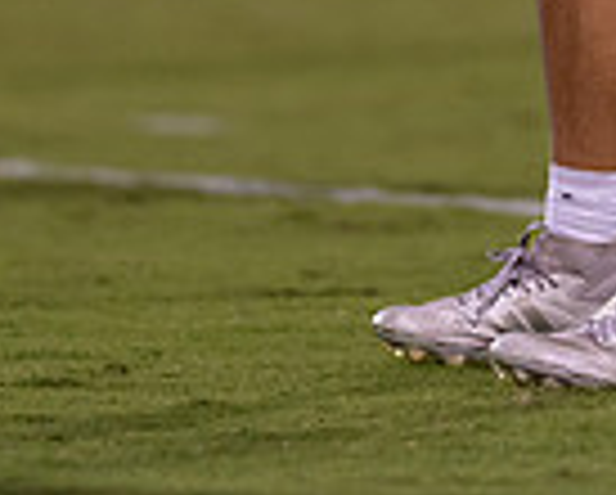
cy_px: -592
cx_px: 564
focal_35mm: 754
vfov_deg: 2.1
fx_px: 13766
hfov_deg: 2.6
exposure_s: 1/2000
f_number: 1.8
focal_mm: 135
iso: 1000
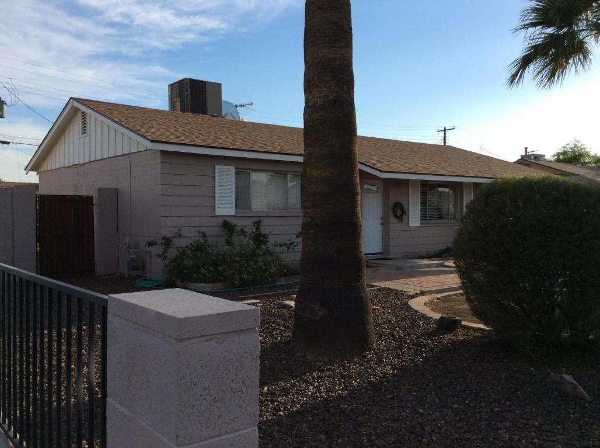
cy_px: 224
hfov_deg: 56.9
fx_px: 554
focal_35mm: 32
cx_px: 300
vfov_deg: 44.0
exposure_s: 1/1192
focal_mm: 3.3
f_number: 2.4
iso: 32
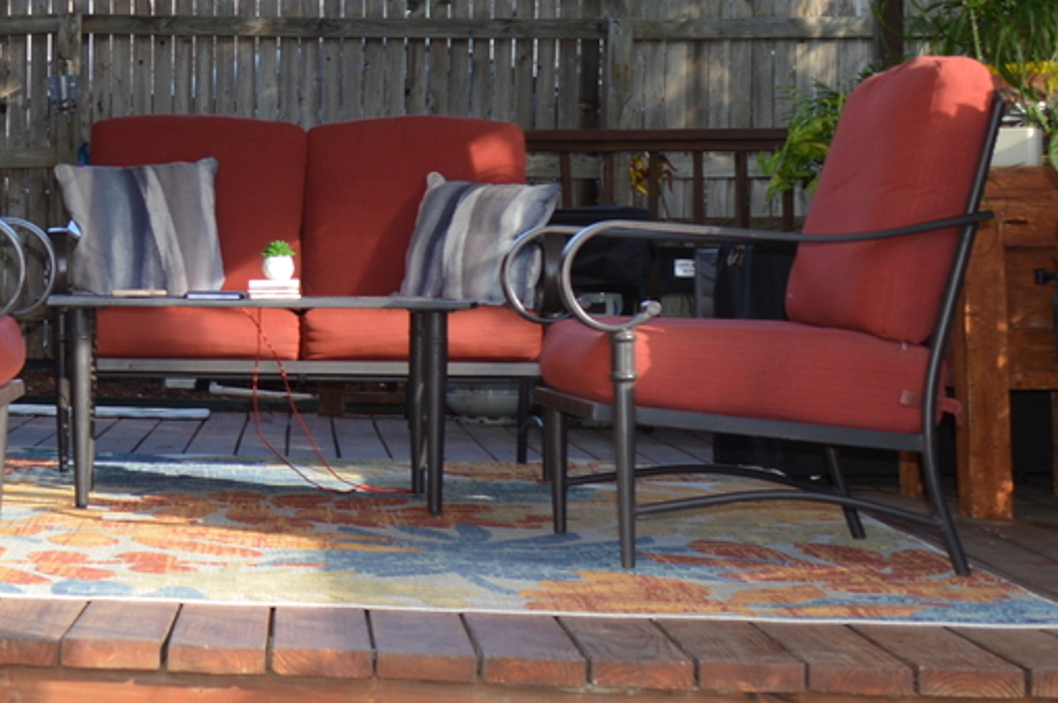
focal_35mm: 86
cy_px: 141
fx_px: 2525
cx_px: -83
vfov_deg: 15.8
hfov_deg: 22.4
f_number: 4
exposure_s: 1/125
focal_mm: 18
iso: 100
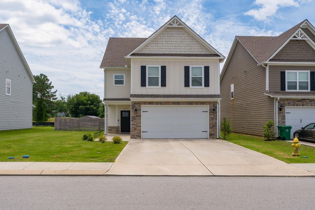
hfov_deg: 60.3
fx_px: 271
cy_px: 105
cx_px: 158
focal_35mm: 31
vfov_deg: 42.3
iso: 320
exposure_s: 1/1250
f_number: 7.1
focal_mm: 31
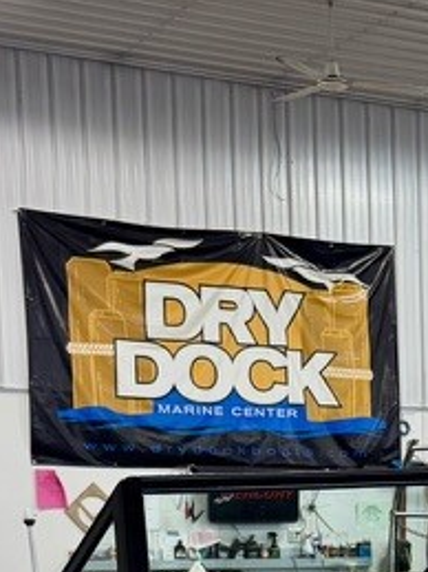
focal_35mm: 95
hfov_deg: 14.8
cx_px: 578
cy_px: 735
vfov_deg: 19.2
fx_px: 1567
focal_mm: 6.76
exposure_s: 1/120
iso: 200
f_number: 1.78
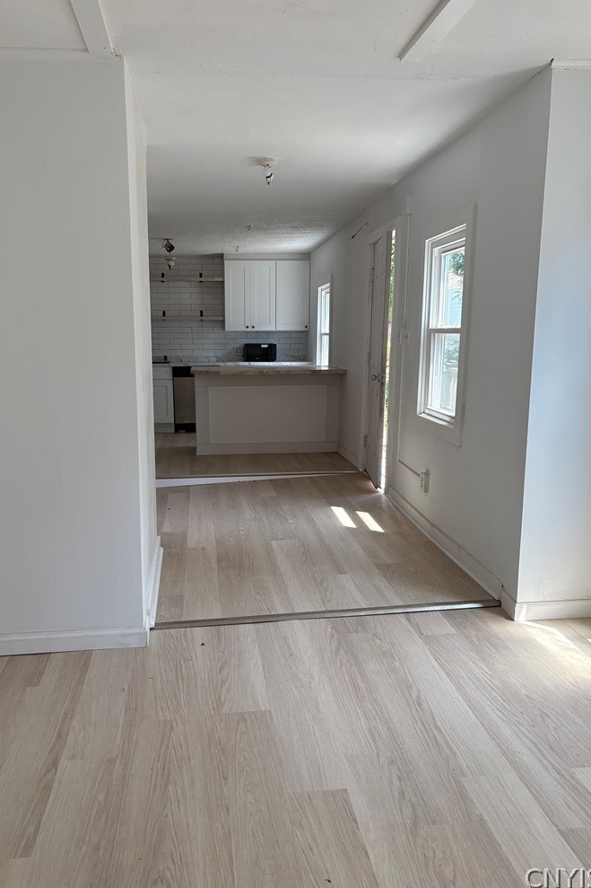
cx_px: 264
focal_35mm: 28
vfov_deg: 65.5
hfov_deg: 46.3
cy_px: 439
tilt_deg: -7.1
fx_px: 690
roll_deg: -0.5
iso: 80
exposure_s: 1/242
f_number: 1.6
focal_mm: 5.96
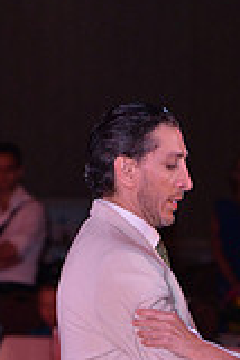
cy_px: 474
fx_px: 6674
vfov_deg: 3.1
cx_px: 284
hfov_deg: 2.1
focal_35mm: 666
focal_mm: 185
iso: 2000
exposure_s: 1/250
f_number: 5.6
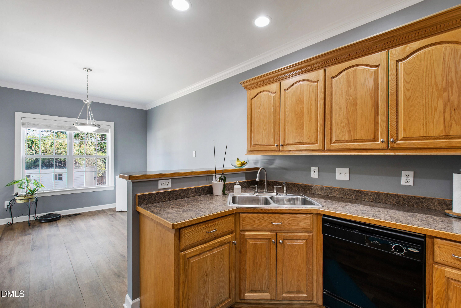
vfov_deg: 77.3
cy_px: 154
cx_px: 230
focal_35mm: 15
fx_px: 192
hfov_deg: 100.4
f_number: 8
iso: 100
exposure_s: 1
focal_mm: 10
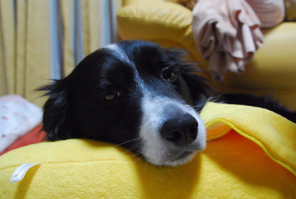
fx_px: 346
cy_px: 99
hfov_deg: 46.3
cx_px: 146
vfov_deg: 32.1
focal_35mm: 42
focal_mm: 26
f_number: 4.2
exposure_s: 1/15
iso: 1400
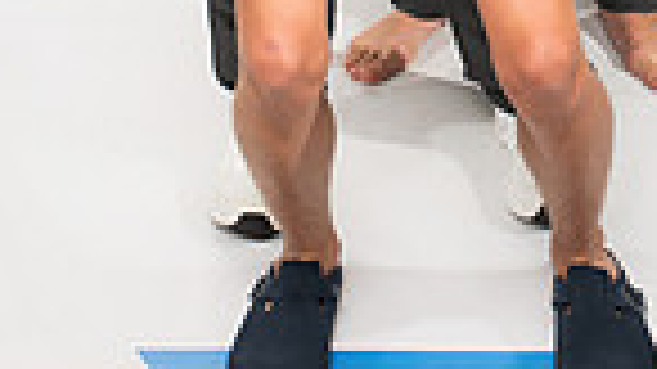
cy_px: -526
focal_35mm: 116
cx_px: 454
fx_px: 2020
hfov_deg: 18.4
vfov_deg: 9.3
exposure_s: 1/250
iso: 160
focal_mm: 36
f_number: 6.3
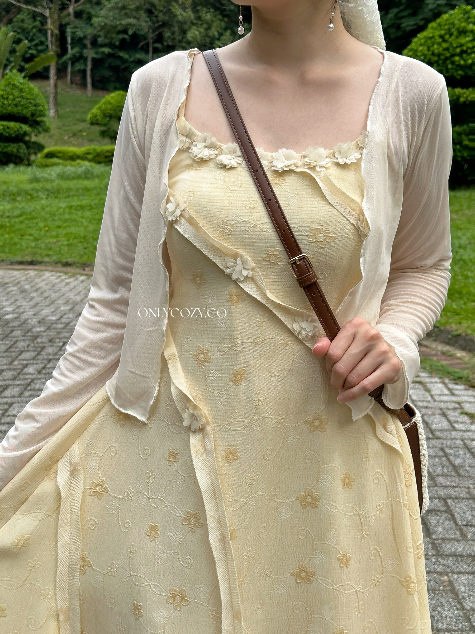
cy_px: 317
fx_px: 878
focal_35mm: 48
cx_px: 238
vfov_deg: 39.7
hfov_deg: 30.3
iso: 64
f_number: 1.78
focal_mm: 6.86
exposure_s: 1/858
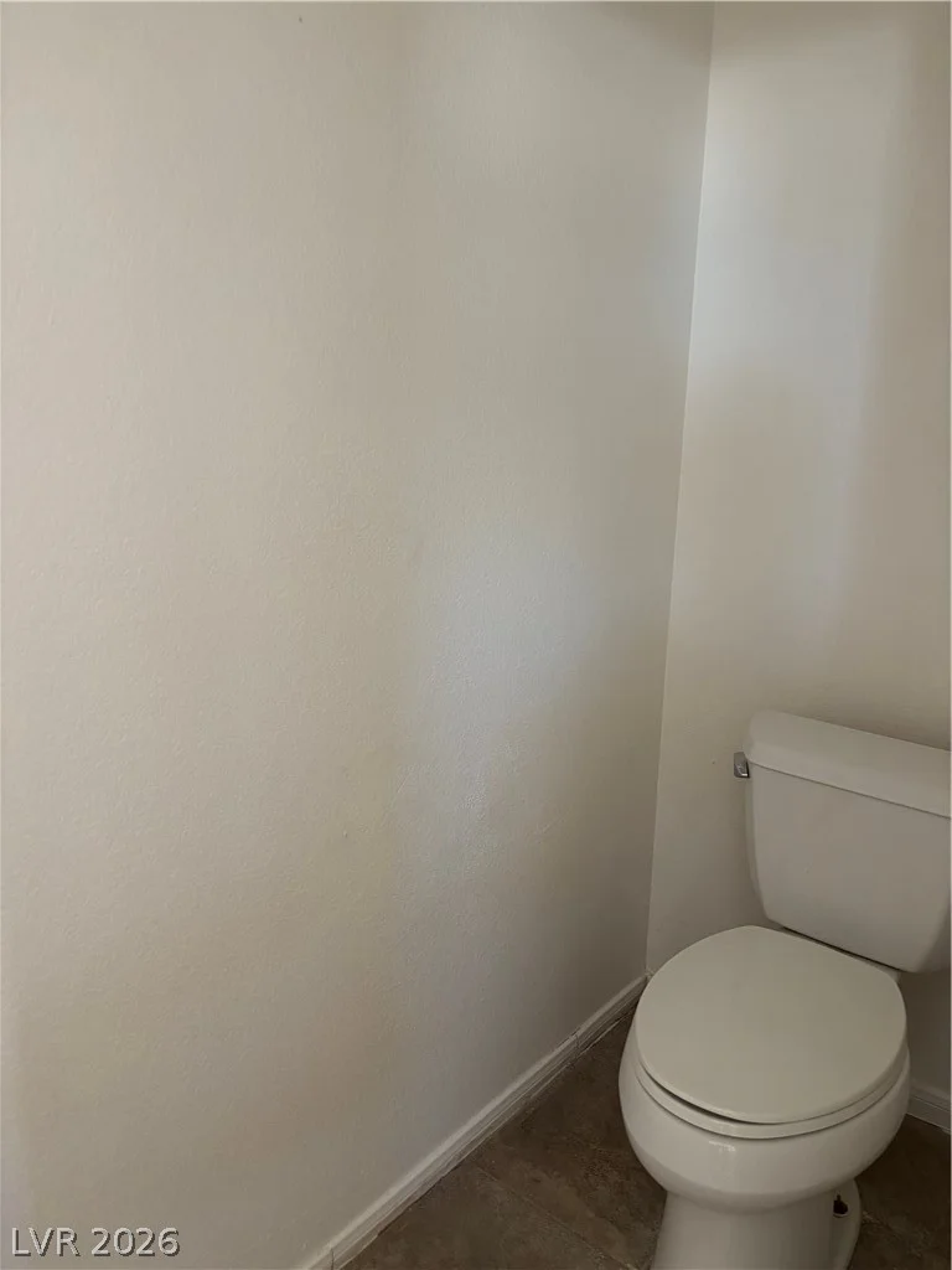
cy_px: 635
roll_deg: -2.8
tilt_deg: -12.8
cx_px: 476
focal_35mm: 26
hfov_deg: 53.1
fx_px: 953
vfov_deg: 67.3
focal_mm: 5.96
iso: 400
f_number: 1.6
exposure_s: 1/60
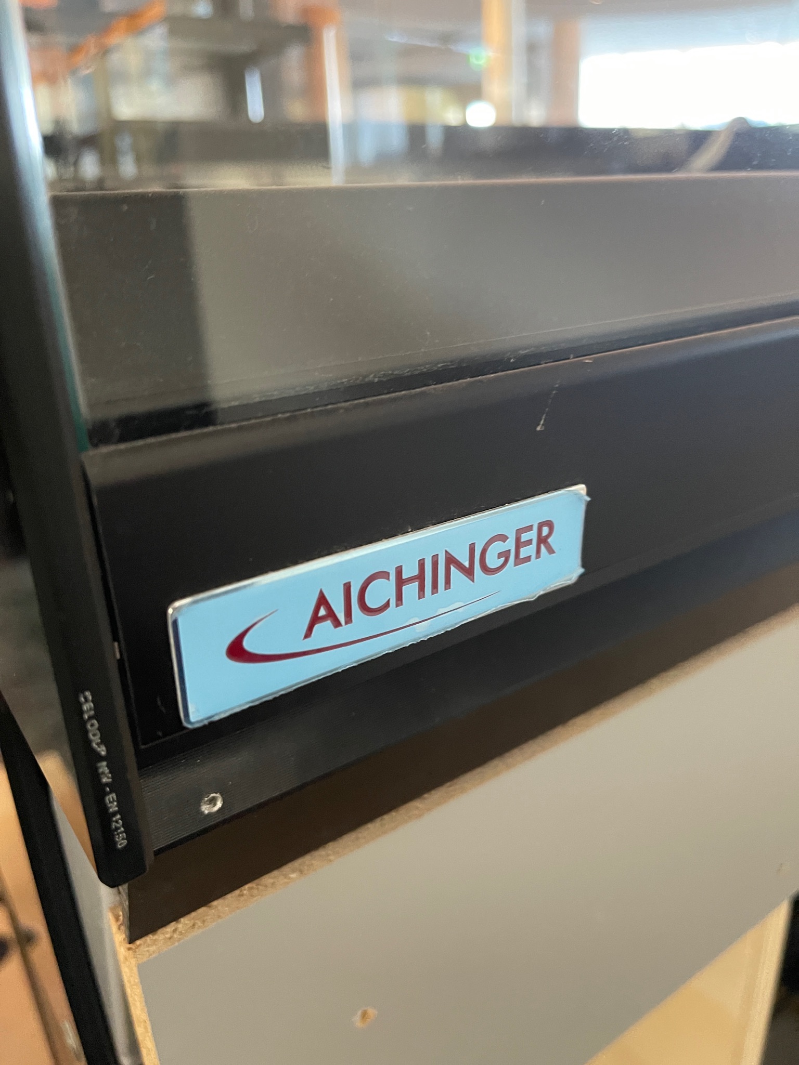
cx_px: 400
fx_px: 800
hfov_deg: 53.0
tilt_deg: -21.7
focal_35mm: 26
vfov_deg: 67.3
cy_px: 532
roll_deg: +2.5
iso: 500
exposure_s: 1/50
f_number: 1.6
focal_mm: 5.1
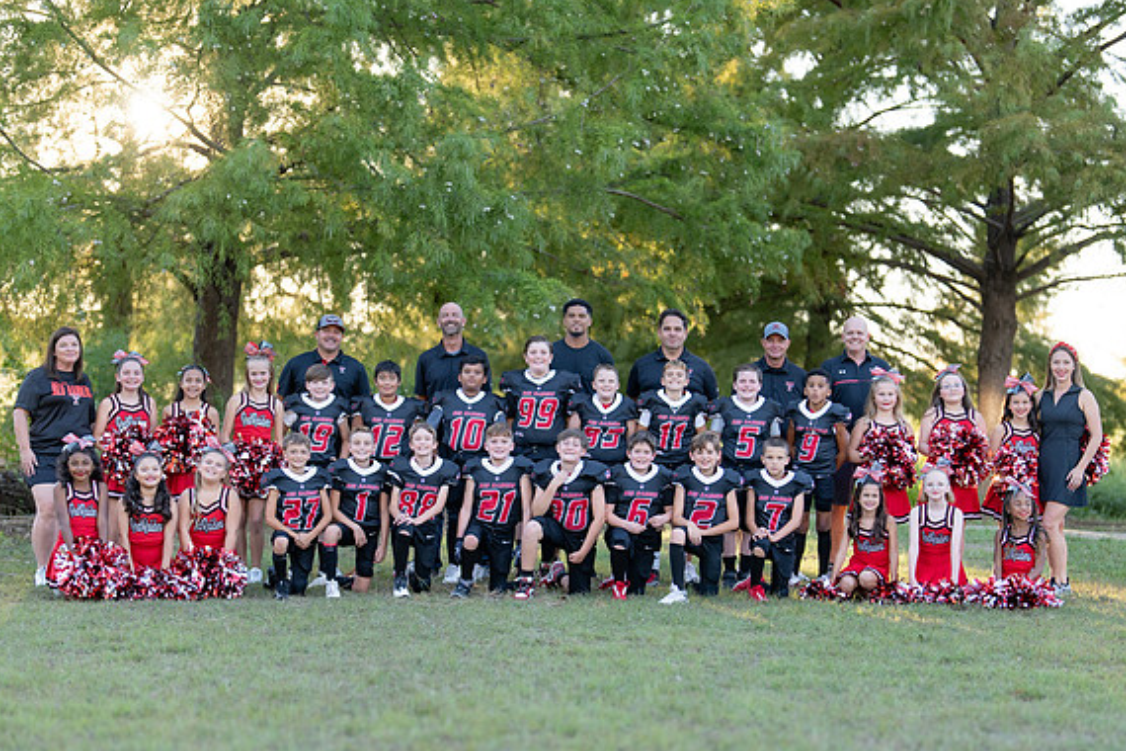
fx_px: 2095
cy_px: 447
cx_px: 572
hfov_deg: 30.1
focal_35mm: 67
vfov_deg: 20.3
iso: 200
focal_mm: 50
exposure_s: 1/1250
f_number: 1.2
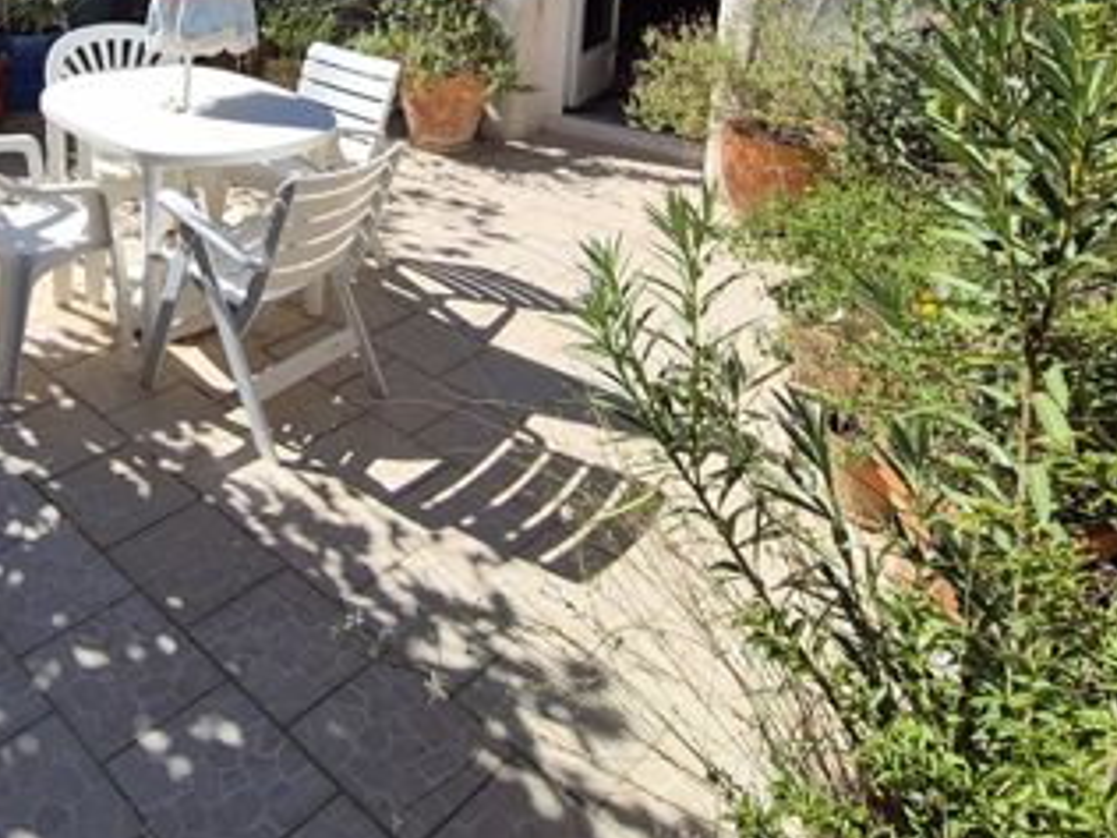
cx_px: 224
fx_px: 936
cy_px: -25
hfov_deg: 57.1
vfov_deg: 41.2
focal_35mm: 29
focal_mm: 2.2
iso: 50
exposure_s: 1/1856
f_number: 2.2
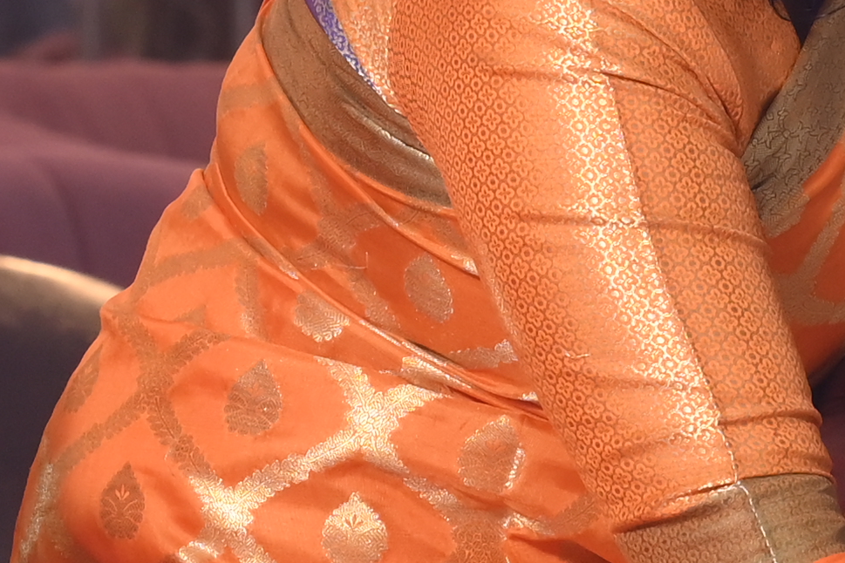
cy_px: -17
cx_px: 1322
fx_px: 12439
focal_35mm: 530
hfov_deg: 3.9
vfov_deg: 2.6
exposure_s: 1/200
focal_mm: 85
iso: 800
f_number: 6.3
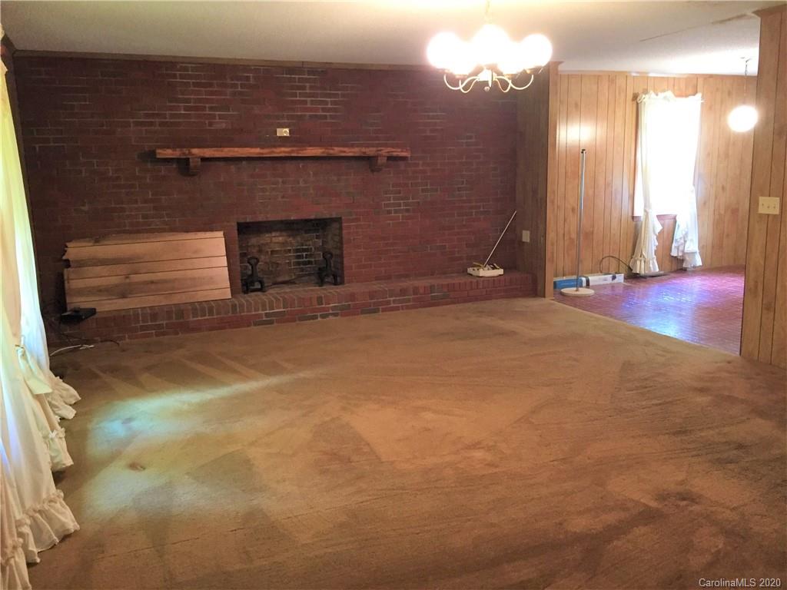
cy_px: 295
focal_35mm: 29
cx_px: 394
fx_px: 659
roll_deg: +0.2
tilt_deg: -13.6
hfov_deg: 61.7
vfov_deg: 48.2
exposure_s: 1/17
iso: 250
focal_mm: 4.15
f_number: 2.2
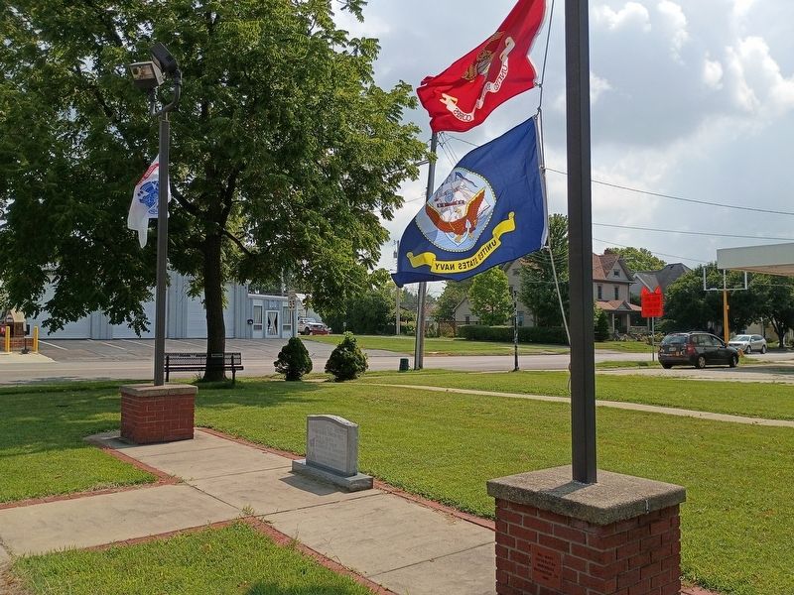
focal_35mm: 29
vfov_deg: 48.2
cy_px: 298
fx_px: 665
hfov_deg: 61.7
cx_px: 397
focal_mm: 4.27
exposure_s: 1/1866
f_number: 1.8
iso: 101
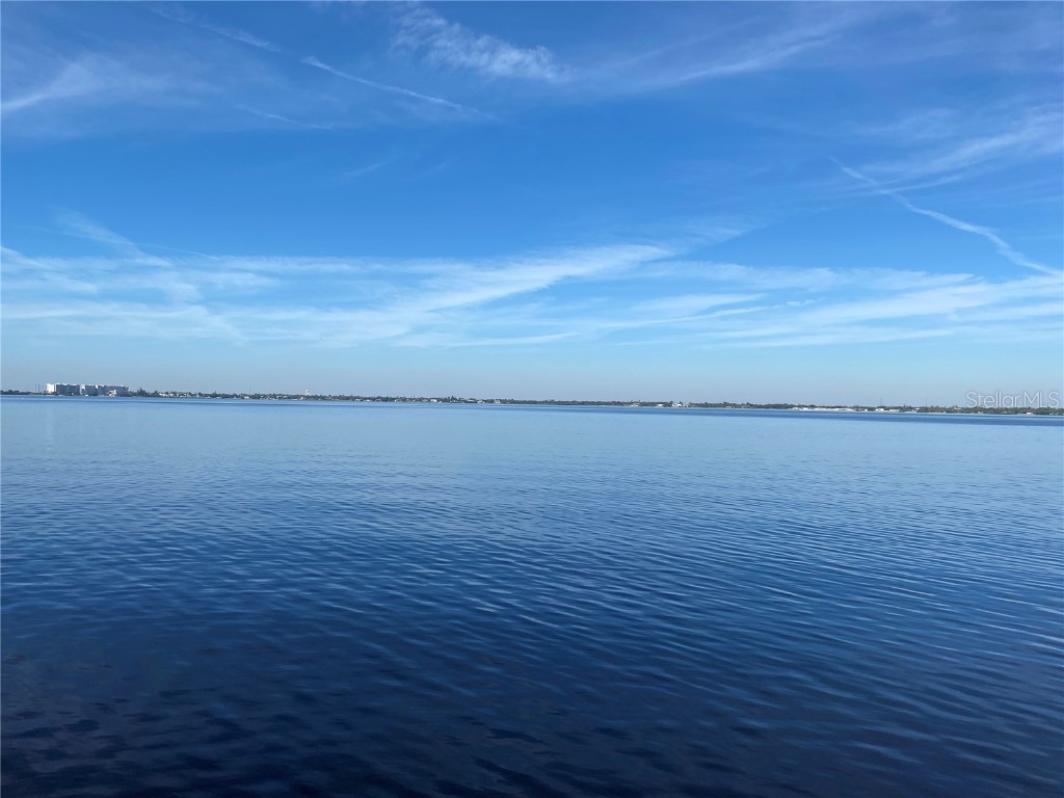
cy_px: 399
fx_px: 799
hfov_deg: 67.3
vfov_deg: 53.1
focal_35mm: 26
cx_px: 532
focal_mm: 4.25
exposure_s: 1/3984
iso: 32
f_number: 1.8
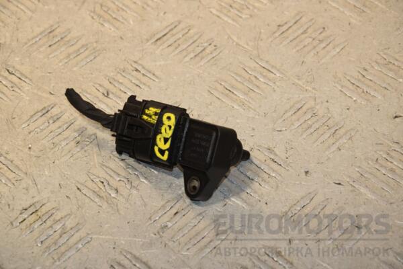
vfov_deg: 8.7
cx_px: 202
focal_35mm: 158
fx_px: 1763
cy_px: 134
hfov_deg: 13.0
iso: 800
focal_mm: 105
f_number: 9
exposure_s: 1/200
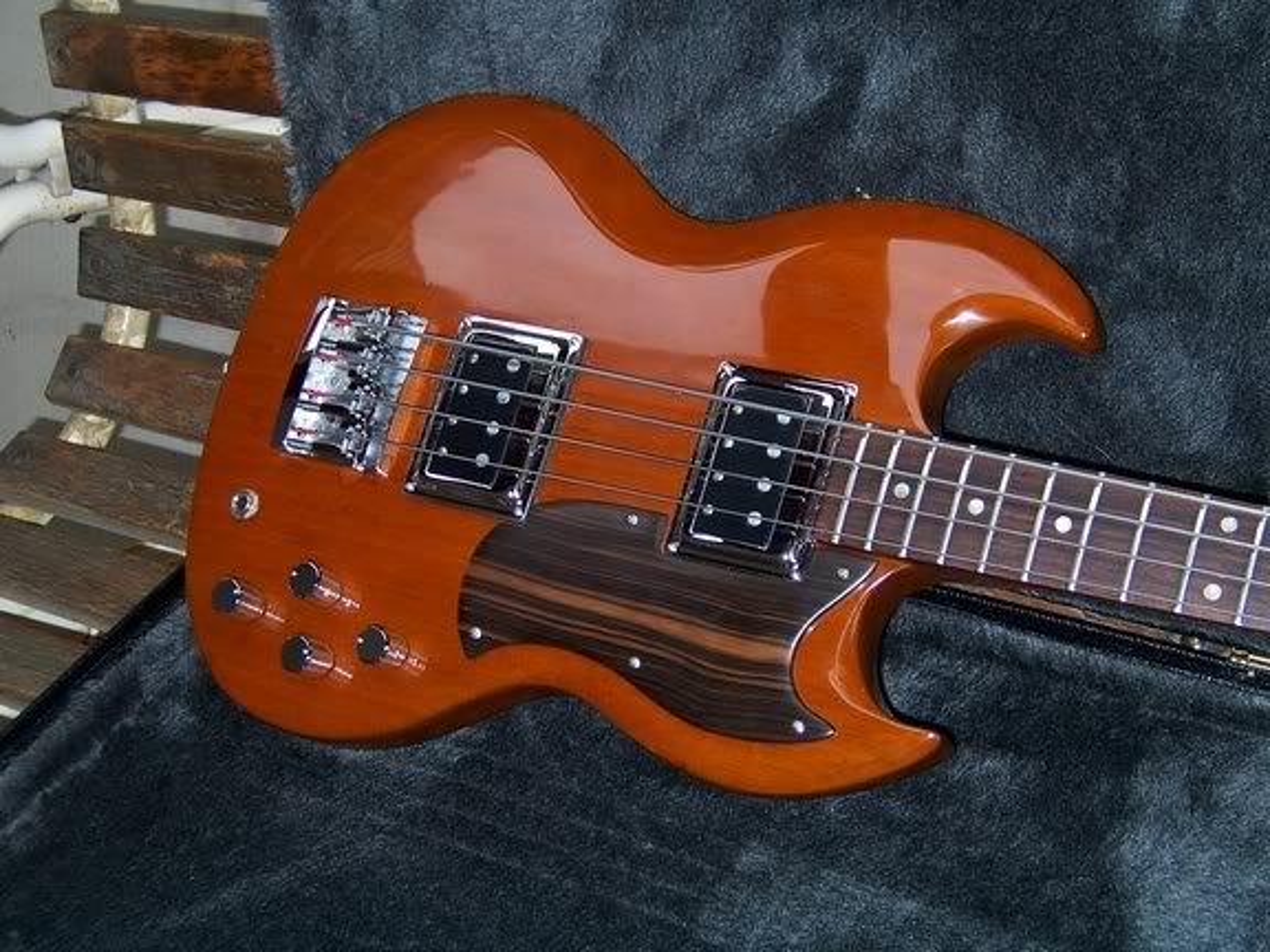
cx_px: 635
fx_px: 2201
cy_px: 476
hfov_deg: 32.2
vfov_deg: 24.4
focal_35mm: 60
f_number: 4
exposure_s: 1/90
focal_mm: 10
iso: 80
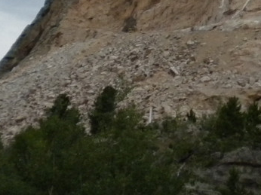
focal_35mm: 108
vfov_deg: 13.2
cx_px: 214
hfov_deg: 18.0
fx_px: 814
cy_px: -58
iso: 400
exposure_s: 1/266
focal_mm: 6.3
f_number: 3.1
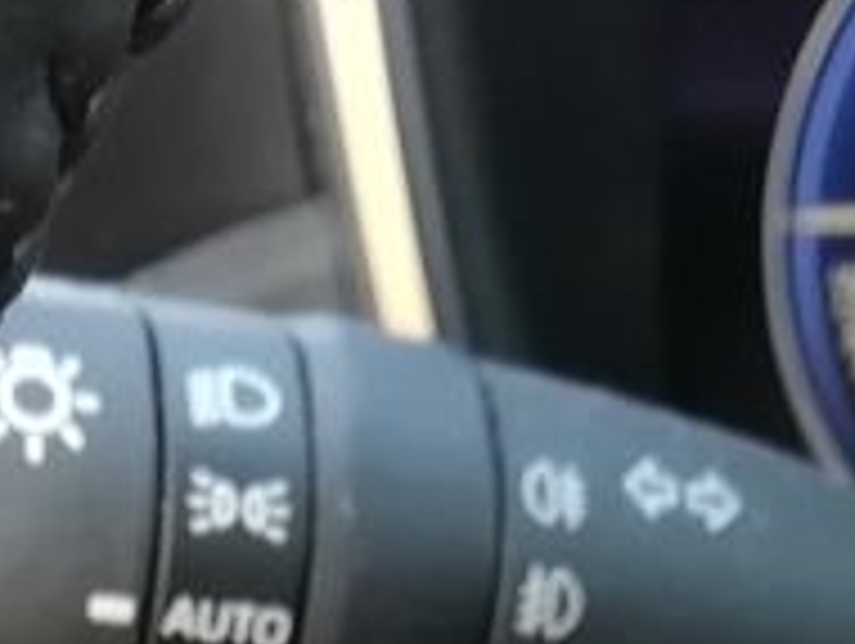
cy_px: 1446
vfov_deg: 9.6
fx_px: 3462
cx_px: 338
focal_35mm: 140
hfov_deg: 14.1
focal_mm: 3.21
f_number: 2.2
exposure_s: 1/40
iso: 80
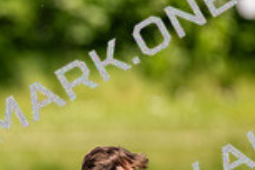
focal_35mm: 2279
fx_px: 16142
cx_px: -58
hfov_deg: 0.9
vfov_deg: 0.6
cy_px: 288
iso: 250
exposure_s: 1/2500
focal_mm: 600
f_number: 4
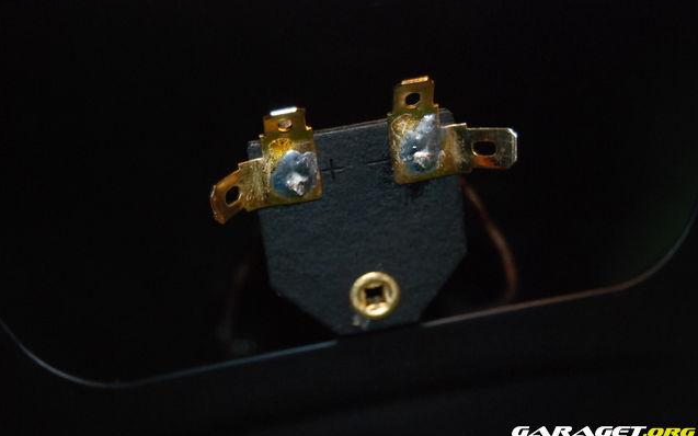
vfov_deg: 16.3
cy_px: 208
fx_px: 1522
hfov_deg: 25.8
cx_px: 348
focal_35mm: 80
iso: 1250
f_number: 5.6
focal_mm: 52
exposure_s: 1/60
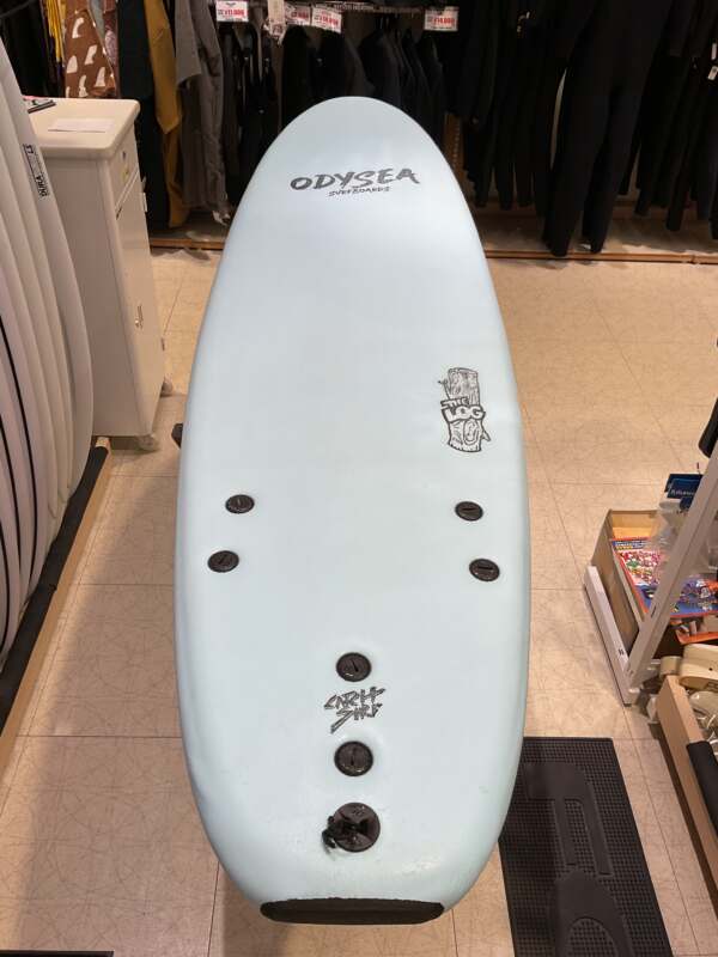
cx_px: 359
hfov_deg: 48.2
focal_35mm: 29
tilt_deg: -38.9
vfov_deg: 61.7
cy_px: 478
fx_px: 802
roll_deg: -1.5
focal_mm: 3
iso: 25
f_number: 1.8
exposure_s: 1/120
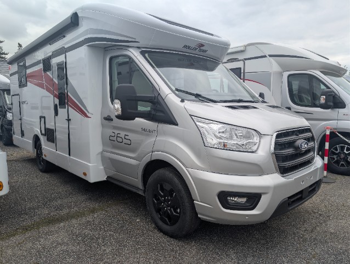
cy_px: 132
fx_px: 243
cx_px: 175
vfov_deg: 56.9
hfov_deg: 71.5
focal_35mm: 24
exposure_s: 1/586
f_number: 1.68
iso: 20
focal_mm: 6.9
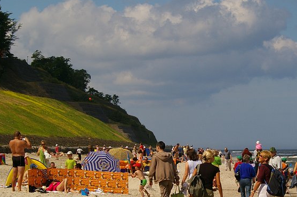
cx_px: 214
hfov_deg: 14.8
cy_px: 139
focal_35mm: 138
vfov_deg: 9.9
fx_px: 1137
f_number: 11
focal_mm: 50
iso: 200
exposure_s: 1/350
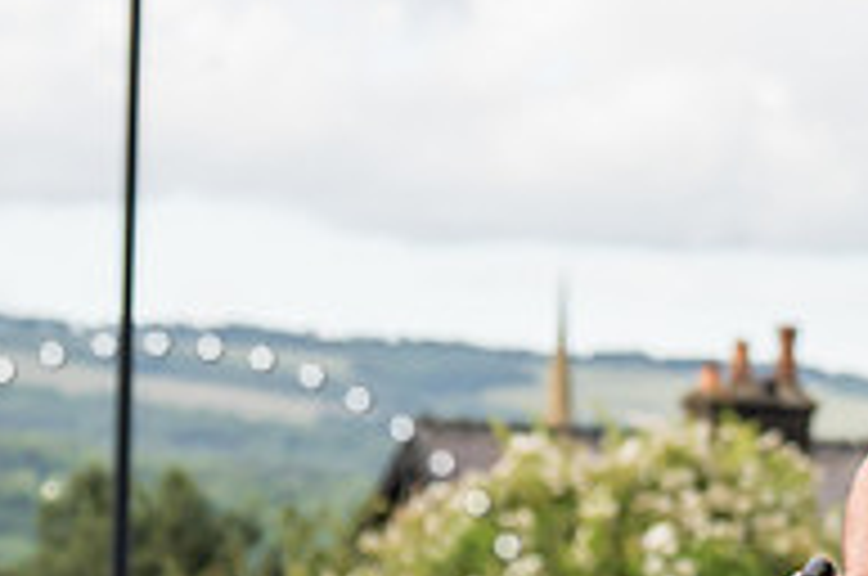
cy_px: 162
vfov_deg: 4.3
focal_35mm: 320
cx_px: 1028
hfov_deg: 6.4
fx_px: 7703
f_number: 3.5
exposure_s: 1/800
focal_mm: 75
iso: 400
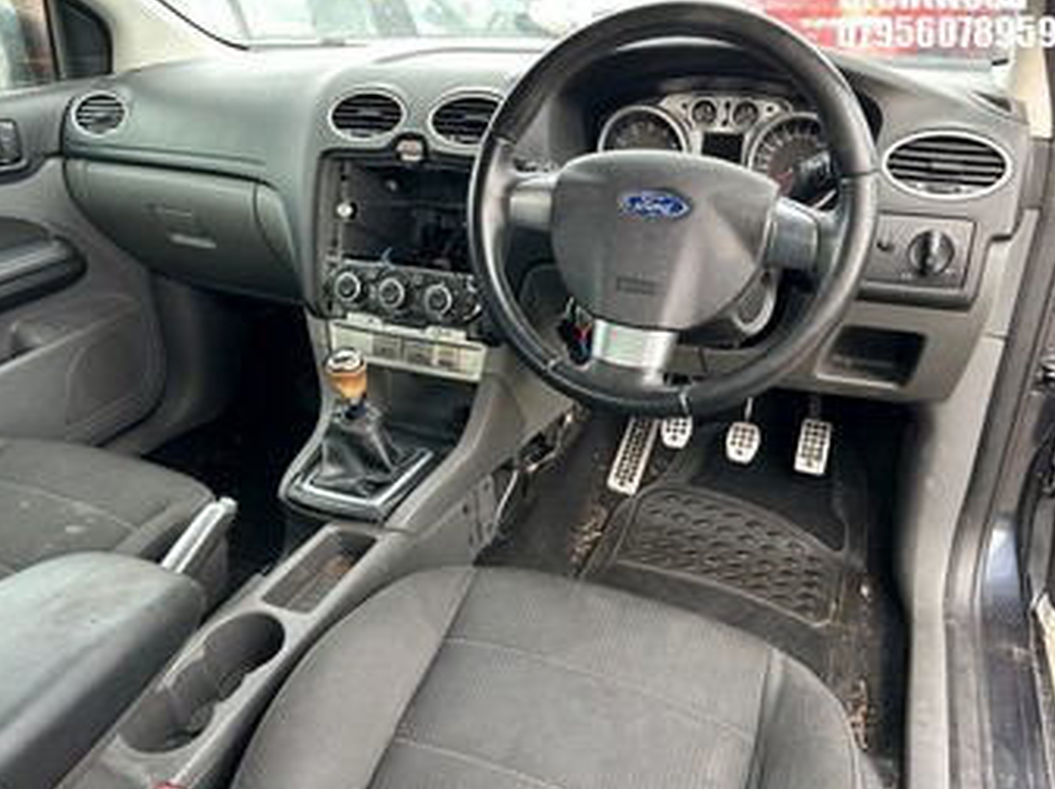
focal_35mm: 27
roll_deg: +3.4
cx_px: 513
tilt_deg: -23.4
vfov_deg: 51.3
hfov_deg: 65.4
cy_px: 382
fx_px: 822
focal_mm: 5.7
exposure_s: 1/96
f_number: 1.5
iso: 125
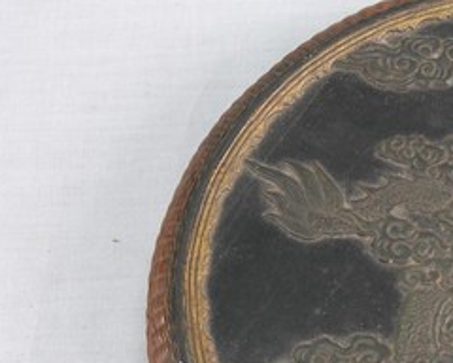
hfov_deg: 15.9
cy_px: 332
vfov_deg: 13.1
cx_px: 534
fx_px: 1559
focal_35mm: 116
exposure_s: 1/4
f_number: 8
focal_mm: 31
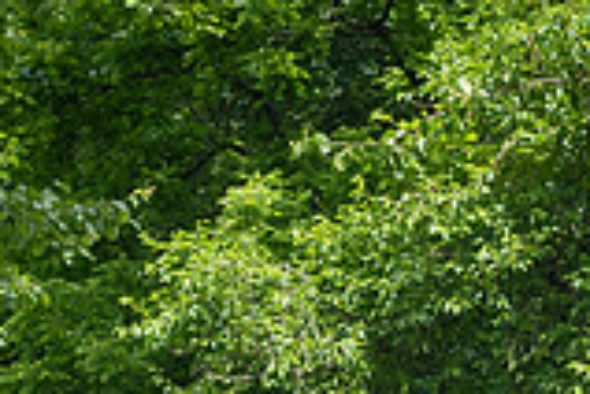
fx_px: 3605
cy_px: 833
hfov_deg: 9.3
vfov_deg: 6.1
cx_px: 580
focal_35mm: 220
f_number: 4
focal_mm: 35
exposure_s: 1/800
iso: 200
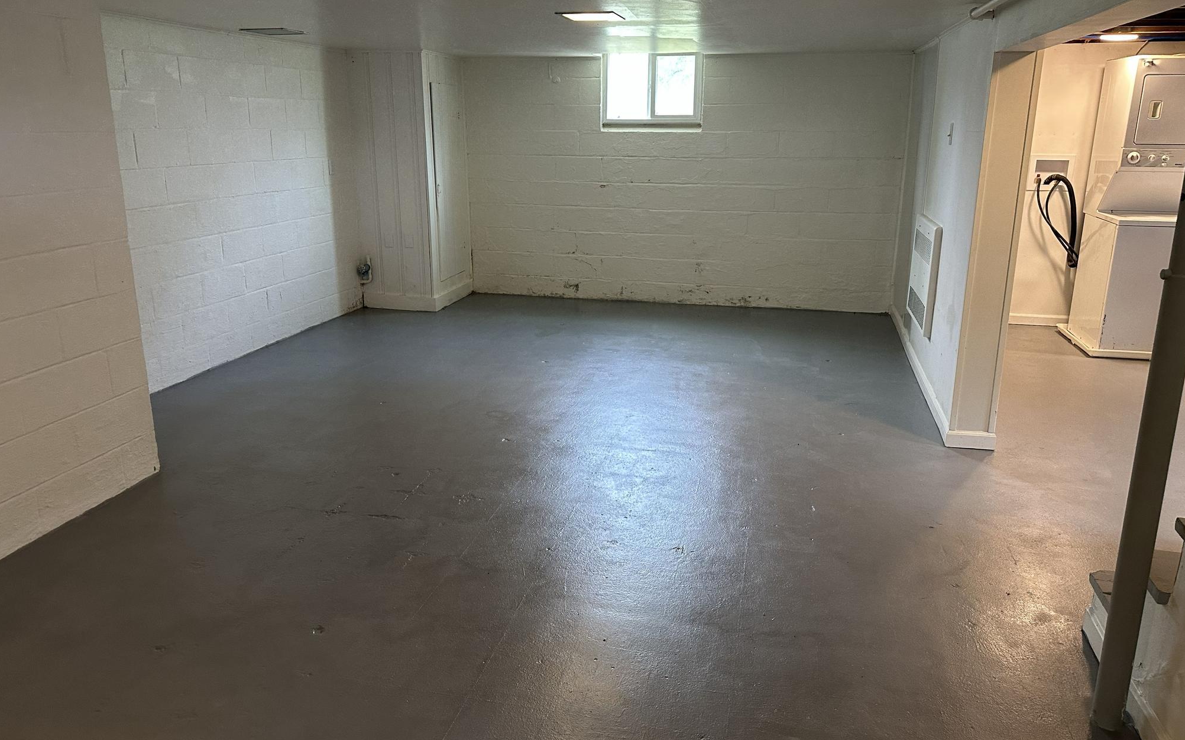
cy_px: 349
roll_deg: -0.4
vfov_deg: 47.6
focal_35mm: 26
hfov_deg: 70.4
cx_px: 603
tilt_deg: -13.8
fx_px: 840
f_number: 1.78
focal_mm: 6.86
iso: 320
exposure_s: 1/60
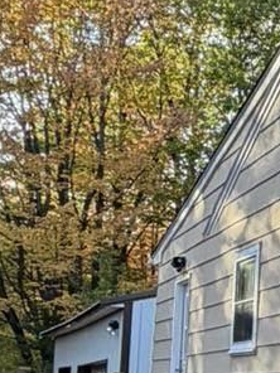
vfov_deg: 19.5
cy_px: 391
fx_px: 1046
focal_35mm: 97
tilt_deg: +1.0
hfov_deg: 11.5
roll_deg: -1.8
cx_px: 743
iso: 64
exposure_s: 1/168
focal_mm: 2.22
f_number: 2.2
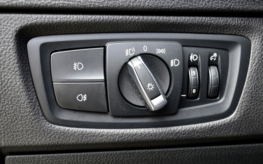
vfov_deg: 20.3
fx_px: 459
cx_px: 132
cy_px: 70
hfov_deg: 32.0
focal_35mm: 64
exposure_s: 1/40
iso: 800
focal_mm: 38
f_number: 4.8
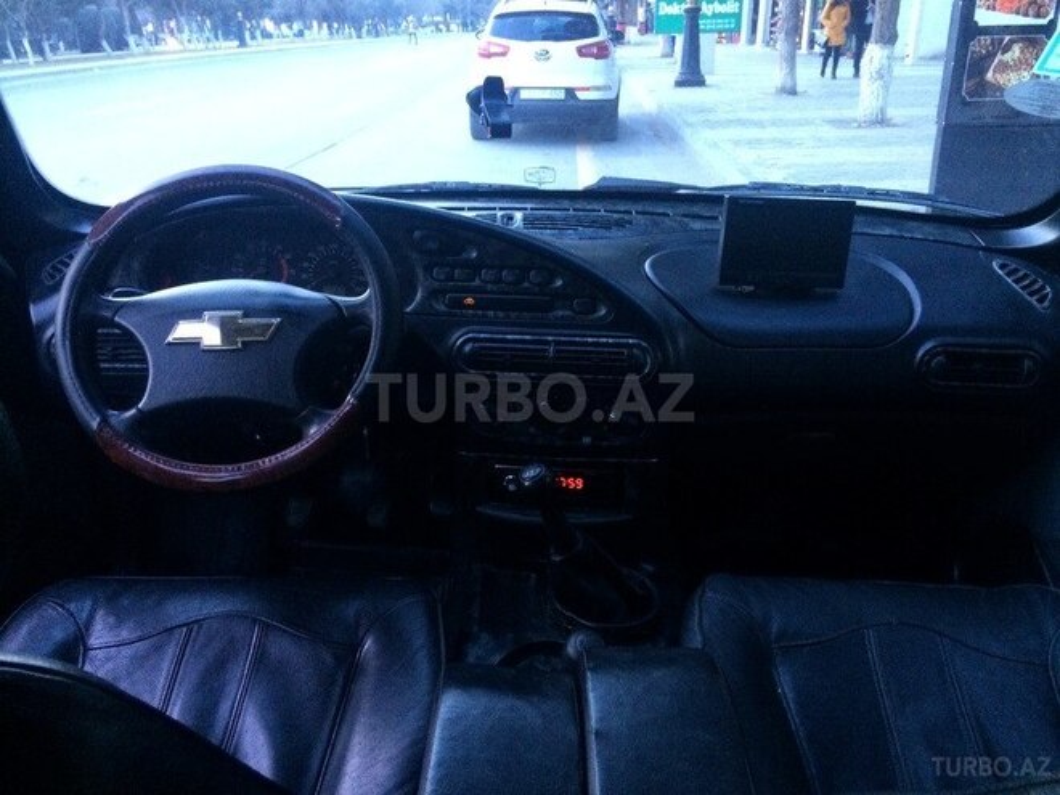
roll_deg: +1.4
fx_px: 888
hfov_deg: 61.7
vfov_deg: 48.2
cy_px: 398
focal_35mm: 29
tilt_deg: -21.6
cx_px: 530
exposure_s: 1/17
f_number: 2.2
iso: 320
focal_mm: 4.15
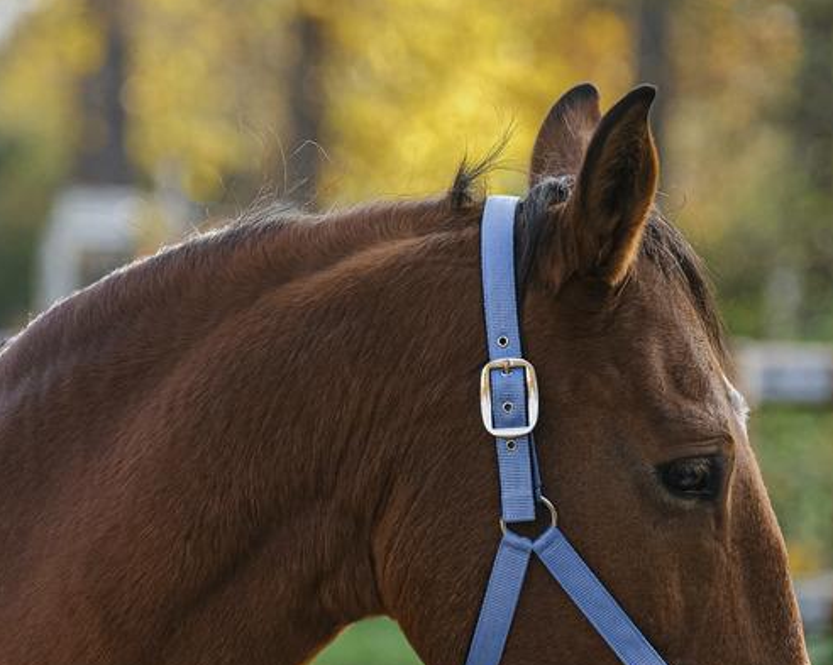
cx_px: 434
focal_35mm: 436
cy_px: 607
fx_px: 10743
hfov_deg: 4.4
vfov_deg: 3.5
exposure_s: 1/1000
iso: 800
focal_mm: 148.4
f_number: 4.5
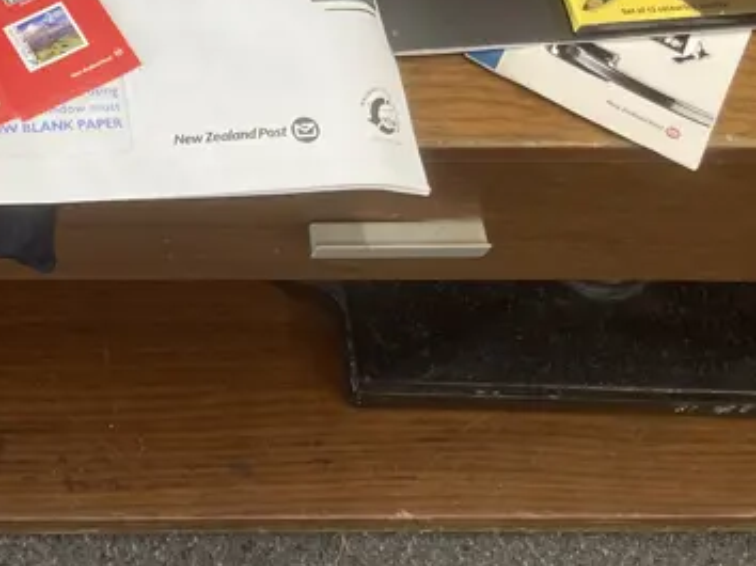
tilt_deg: -56.9
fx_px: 1768
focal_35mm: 81
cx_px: -214
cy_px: -132
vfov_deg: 17.3
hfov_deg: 21.9
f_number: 1.8
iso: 64
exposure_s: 1/50
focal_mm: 3.99
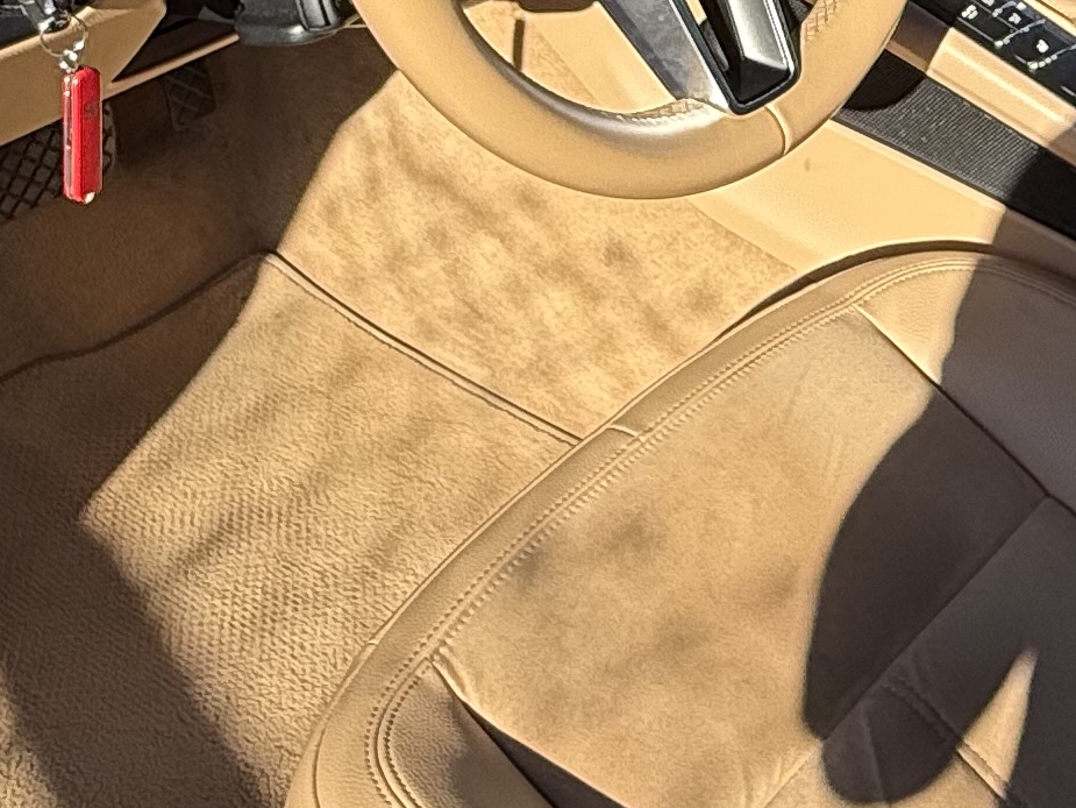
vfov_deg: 22.9
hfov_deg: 31.1
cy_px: -37
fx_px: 1896
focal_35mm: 61
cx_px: 817
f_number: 2.2
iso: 50
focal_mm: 2.22
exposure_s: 1/799
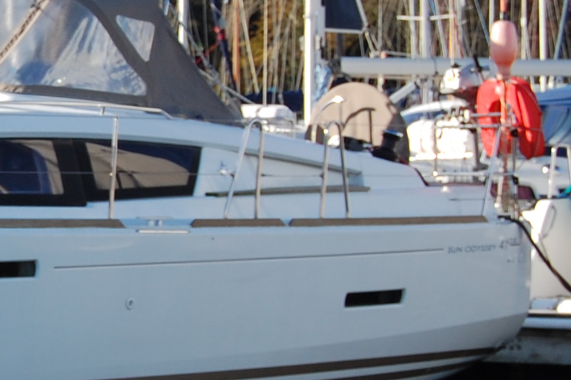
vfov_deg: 6.1
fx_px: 3551
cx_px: -298
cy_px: 216
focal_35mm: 224
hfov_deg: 9.0
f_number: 9
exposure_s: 1/320
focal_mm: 42
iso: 200
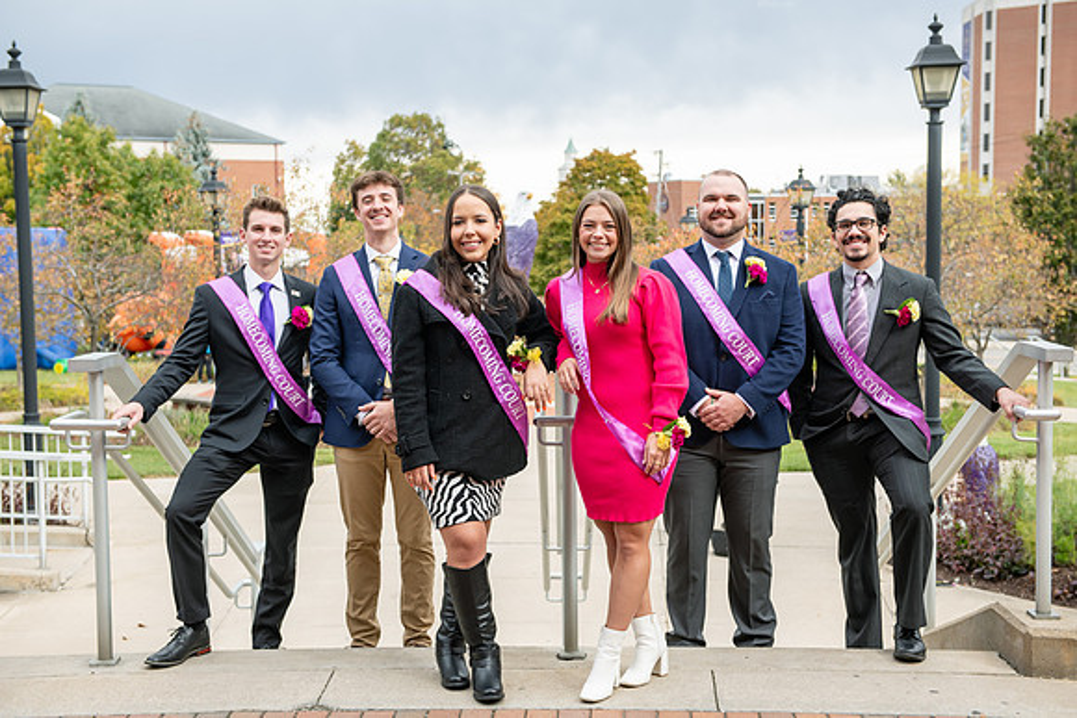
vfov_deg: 26.0
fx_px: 1556
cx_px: 538
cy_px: 359
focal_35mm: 52
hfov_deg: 38.2
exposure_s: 1/400
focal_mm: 52
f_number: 4.5
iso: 200
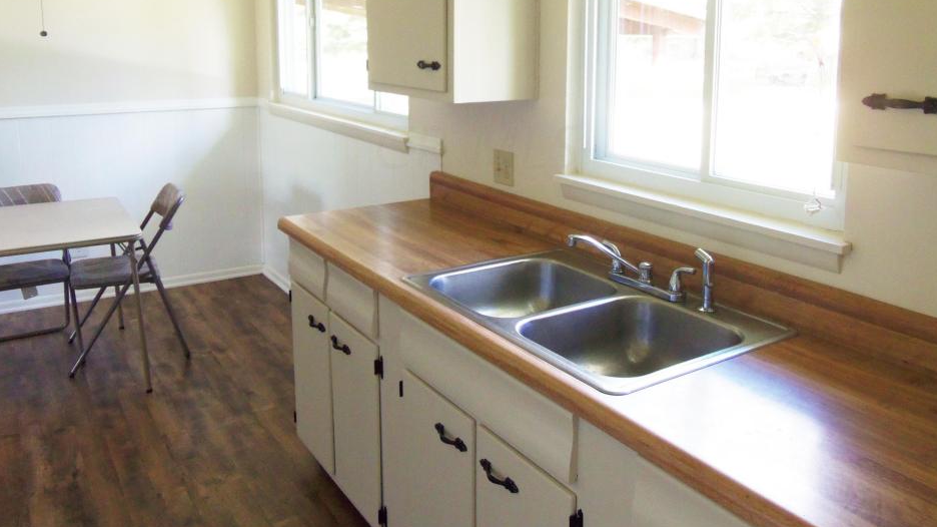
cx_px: 477
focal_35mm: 31
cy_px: 146
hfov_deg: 62.6
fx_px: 770
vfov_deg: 37.0
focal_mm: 4.7
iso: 200
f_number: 3.2
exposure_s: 1/40
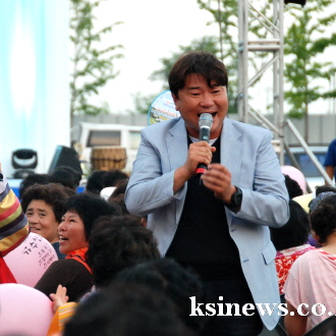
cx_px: 131
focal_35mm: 203
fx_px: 2225
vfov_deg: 8.6
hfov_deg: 8.6
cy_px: 167
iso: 800
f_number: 5.6
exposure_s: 1/125
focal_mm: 105
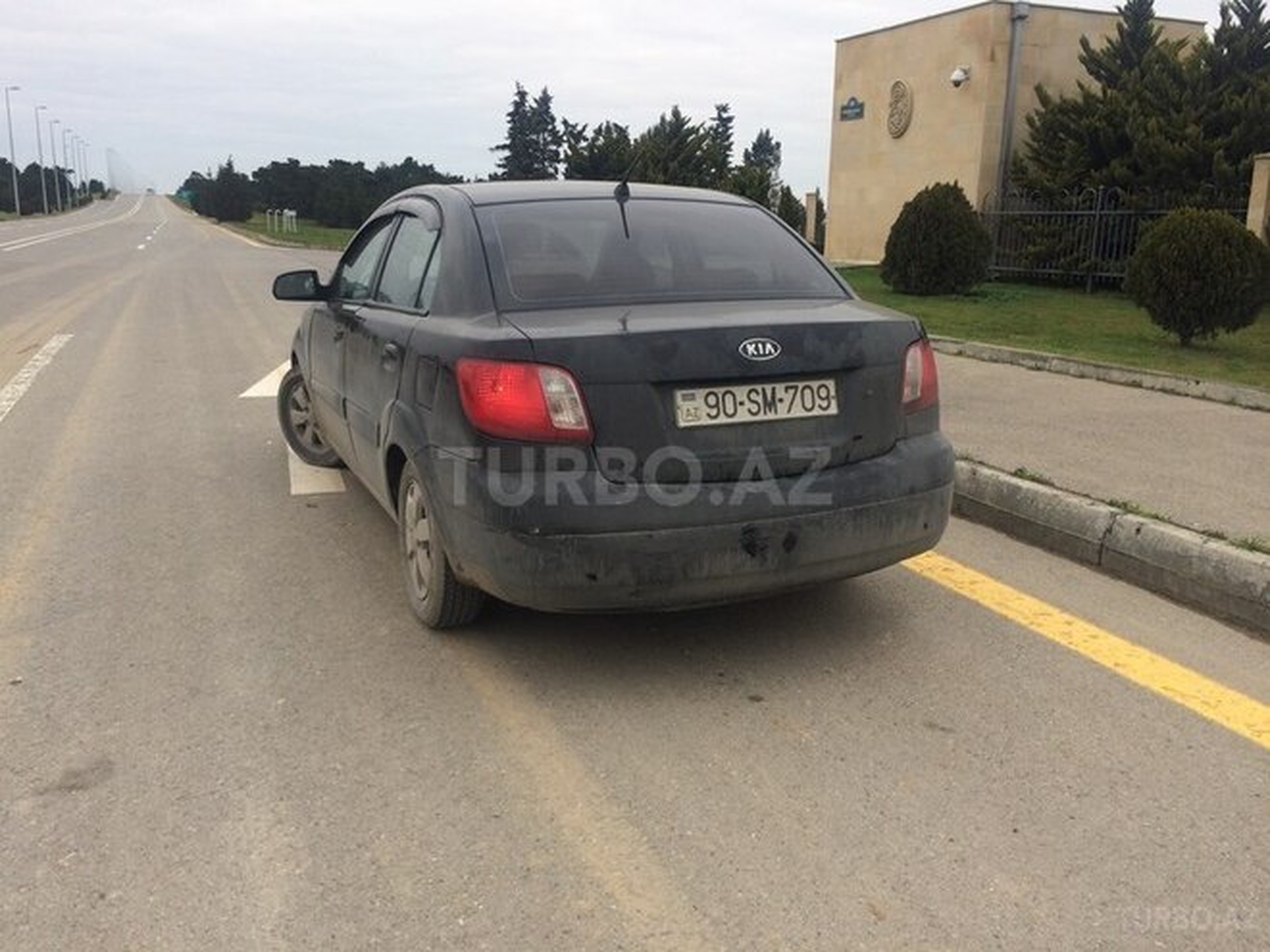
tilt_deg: -14.7
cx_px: 635
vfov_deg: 48.2
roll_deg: +0.9
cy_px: 476
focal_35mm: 29
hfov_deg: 61.7
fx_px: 1064
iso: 32
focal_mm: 4.15
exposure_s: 1/494
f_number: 2.2
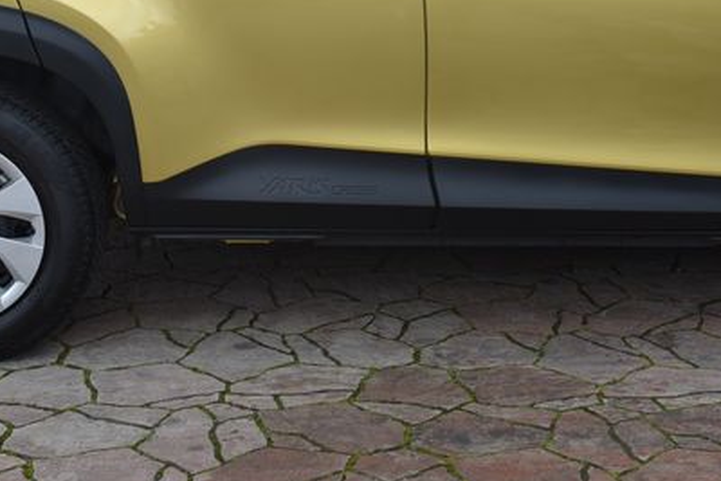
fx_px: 1643
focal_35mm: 82
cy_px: 20
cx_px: 476
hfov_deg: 24.6
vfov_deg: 16.4
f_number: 8
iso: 500
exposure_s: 1/250
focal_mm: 32
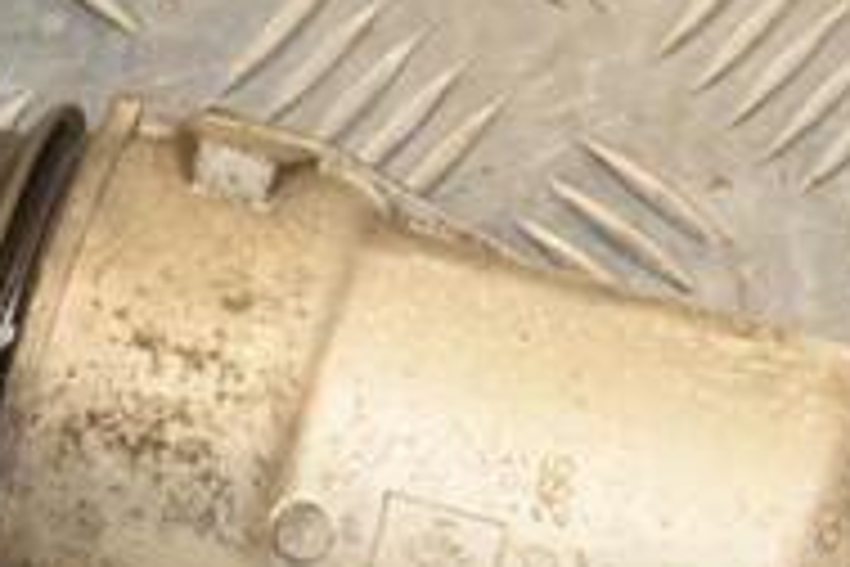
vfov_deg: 4.1
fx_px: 7862
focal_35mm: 333
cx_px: 427
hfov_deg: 6.2
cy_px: 738
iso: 800
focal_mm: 70
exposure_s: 1/125
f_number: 5.3
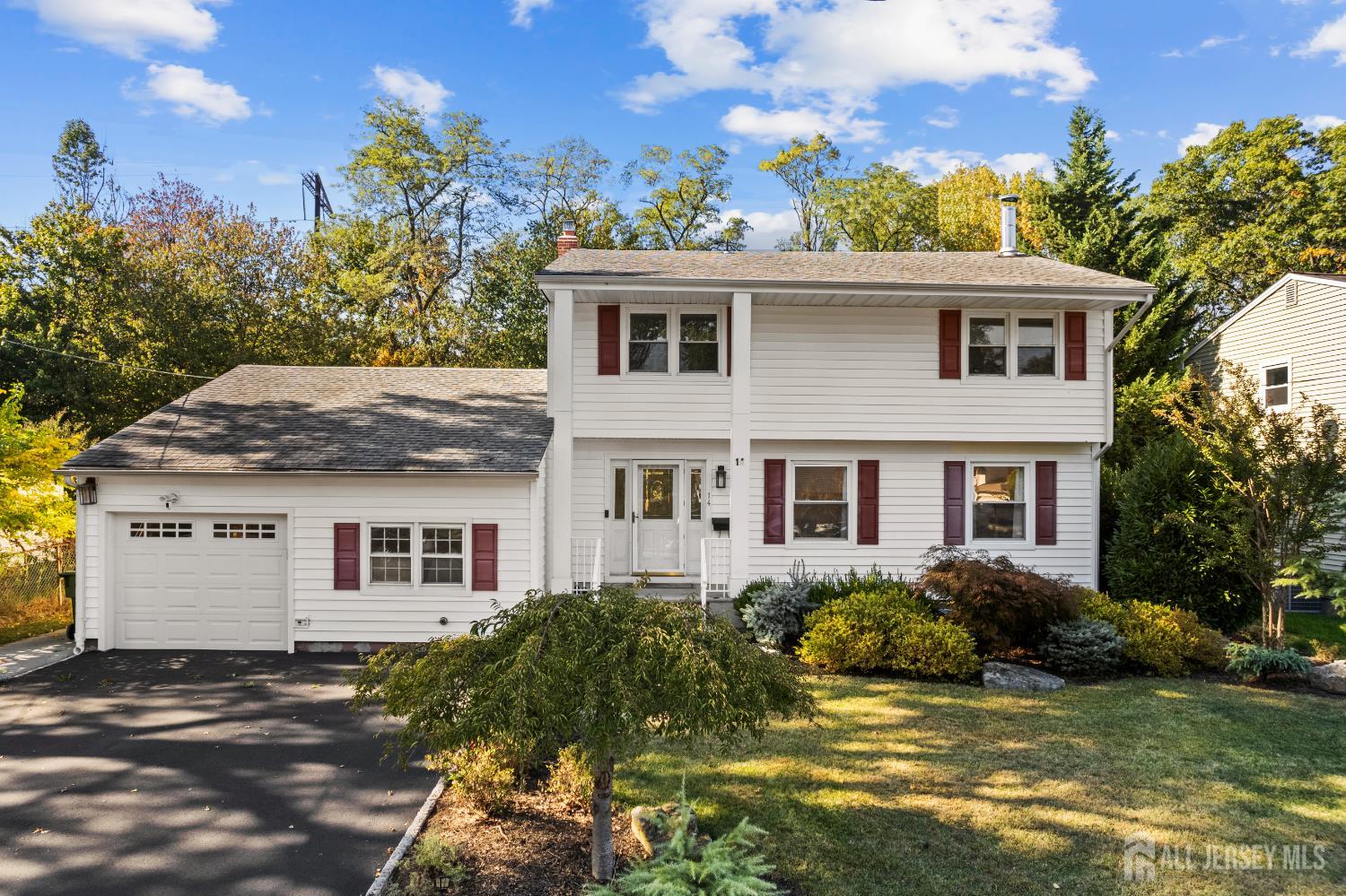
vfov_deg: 57.2
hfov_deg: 78.6
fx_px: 822
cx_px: 673
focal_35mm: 22
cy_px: 448
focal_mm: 8.38
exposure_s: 1/500
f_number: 2.8
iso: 100
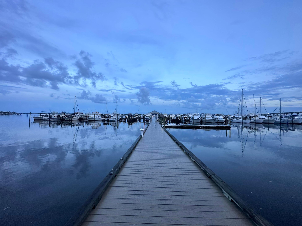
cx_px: 151
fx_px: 122
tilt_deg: +0.7
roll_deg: -1.0
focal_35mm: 14
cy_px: 113
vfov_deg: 85.7
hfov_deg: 102.1
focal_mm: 2.22
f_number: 2.2
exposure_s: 1/99
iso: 160
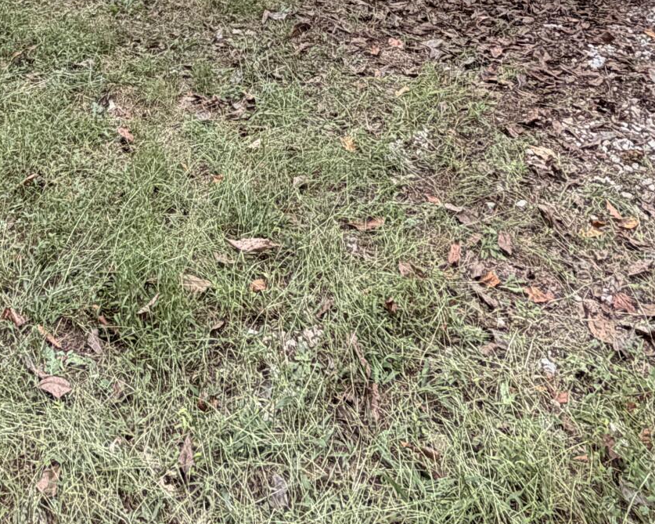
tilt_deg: +0.1
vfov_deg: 23.1
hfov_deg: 37.5
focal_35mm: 49
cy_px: -314
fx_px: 950
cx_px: 206
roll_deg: +3.0
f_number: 2.2
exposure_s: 1/228
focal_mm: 2.22
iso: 50
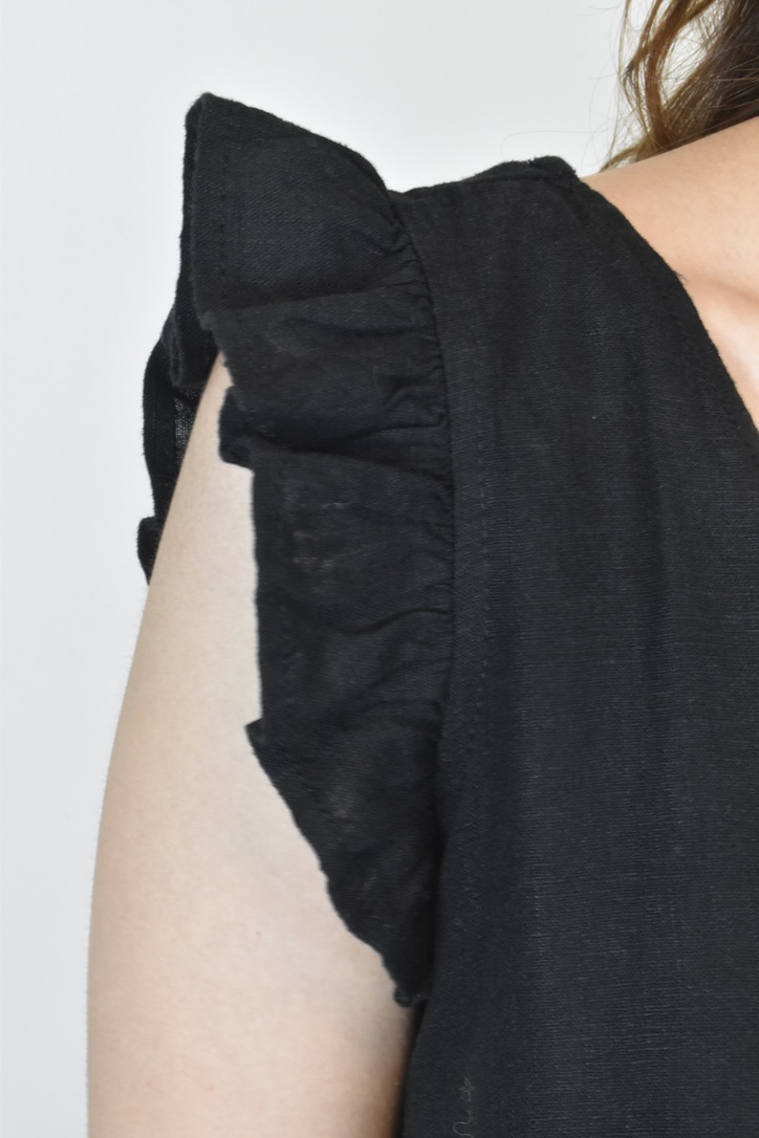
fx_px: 2609
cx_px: 380
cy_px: 569
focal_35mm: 82
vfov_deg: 24.6
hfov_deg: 16.6
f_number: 18
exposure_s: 1/20
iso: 1600
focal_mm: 55
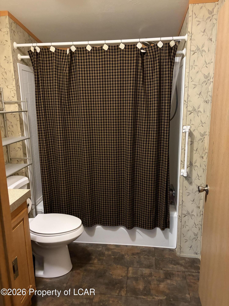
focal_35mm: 26
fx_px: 229
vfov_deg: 67.3
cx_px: 114
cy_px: 153
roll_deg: +1.6
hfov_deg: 53.1
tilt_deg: -12.2
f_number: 1.6
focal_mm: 5.96
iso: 800
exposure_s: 1/30
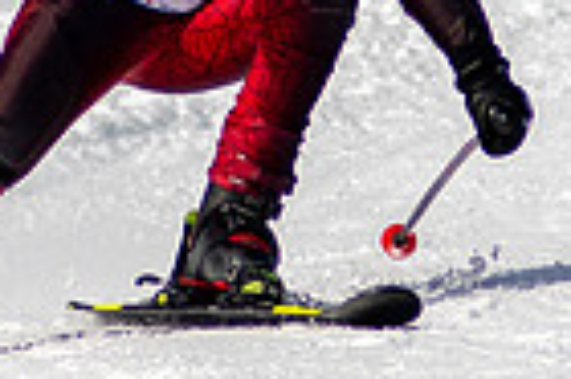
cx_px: 266
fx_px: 44454
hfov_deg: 0.7
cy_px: -63
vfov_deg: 0.5
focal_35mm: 2806
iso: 100
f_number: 2.8
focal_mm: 300
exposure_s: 1/6400
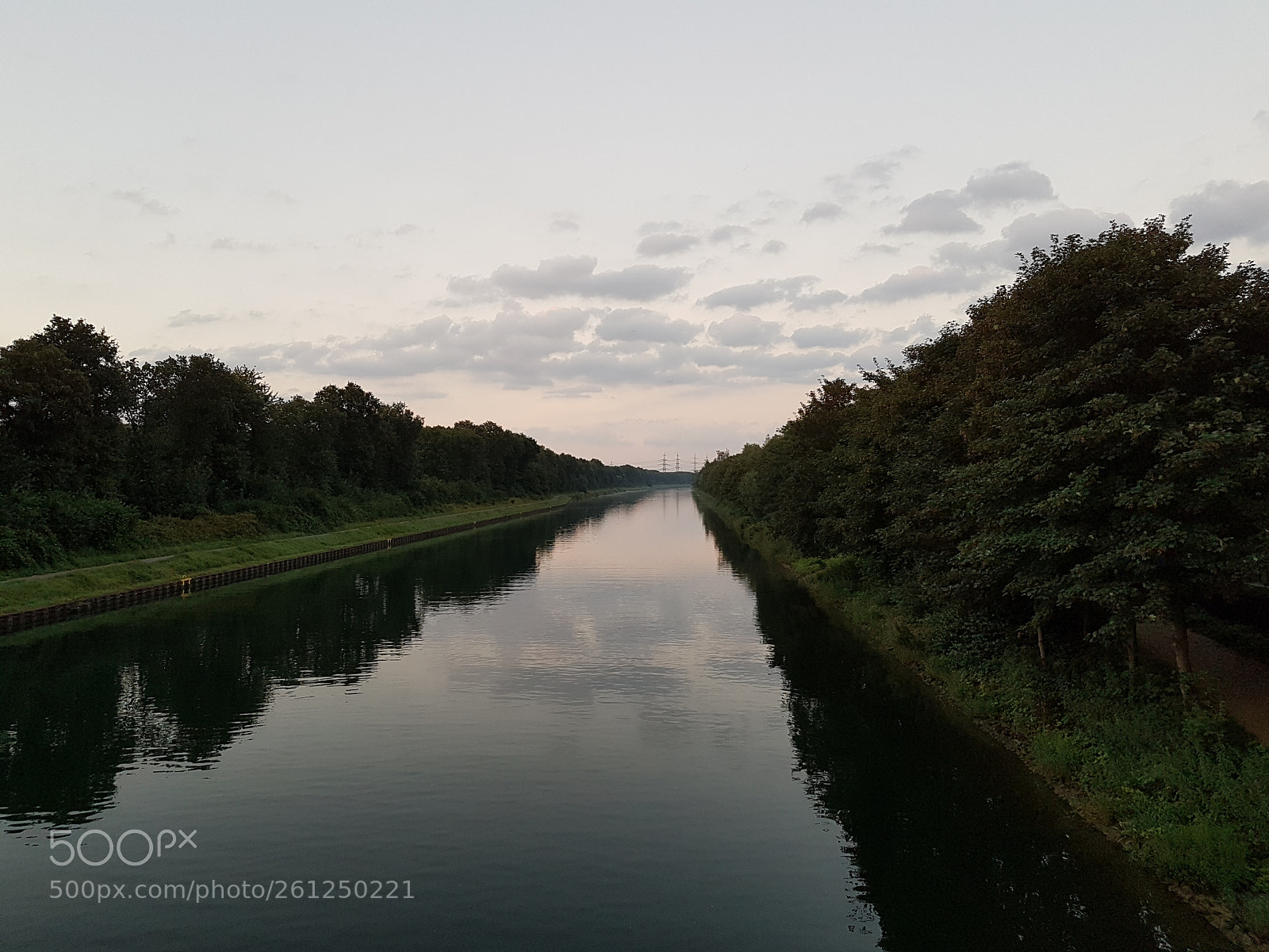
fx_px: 953
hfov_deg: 67.3
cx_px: 634
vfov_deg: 53.1
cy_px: 476
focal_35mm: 26
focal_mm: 4.2
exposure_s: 1/100
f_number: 1.7
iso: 80
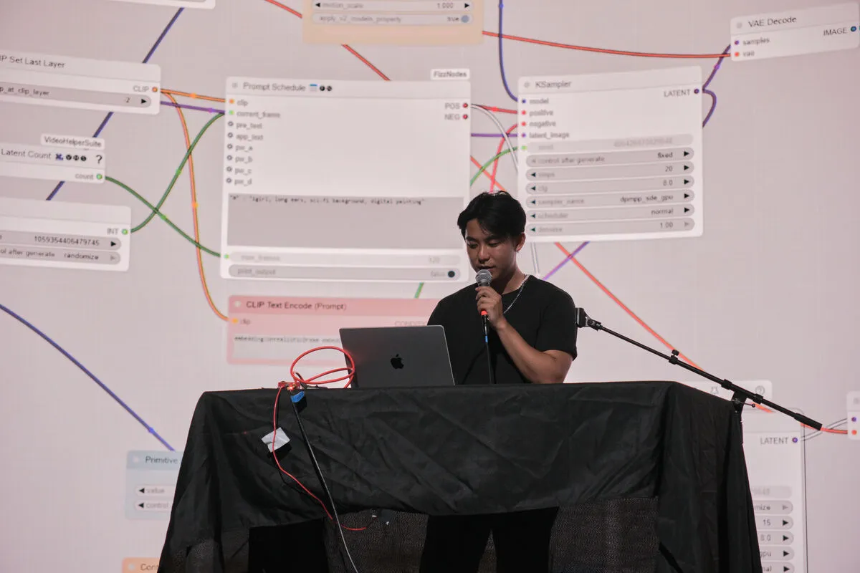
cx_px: 430
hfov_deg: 30.5
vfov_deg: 20.6
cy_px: 286
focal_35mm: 66
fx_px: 1577
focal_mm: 43.7
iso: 1250
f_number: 3.2
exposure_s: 1/100
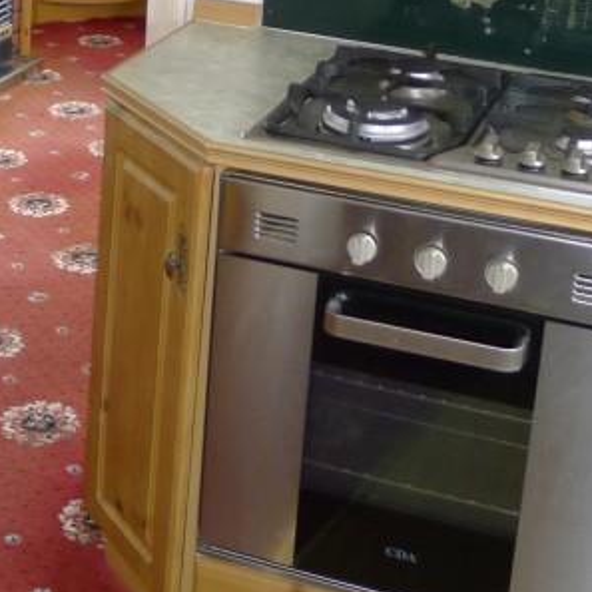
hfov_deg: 21.7
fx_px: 1529
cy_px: 58
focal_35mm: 79
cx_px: 154
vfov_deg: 21.4
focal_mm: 5.1
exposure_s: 1/60
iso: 160
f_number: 2
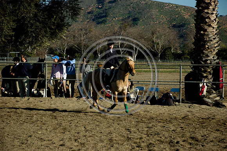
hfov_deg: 15.2
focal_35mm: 135
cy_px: 76
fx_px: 851
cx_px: 114
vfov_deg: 10.1
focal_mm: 90
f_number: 5.6
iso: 800
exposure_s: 1/2000
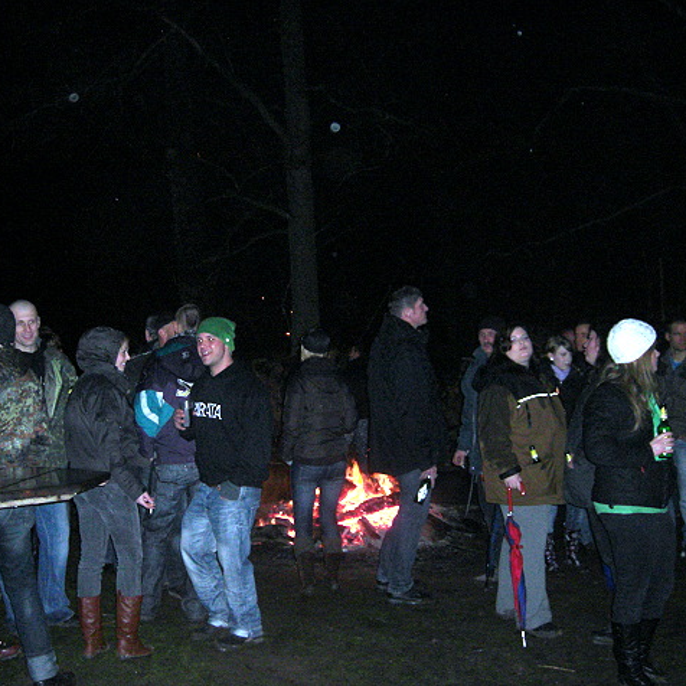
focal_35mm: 45
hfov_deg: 37.4
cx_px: 279
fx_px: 1009
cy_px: 343
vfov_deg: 37.6
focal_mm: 7.9
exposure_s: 1/60
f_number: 2.8
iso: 200
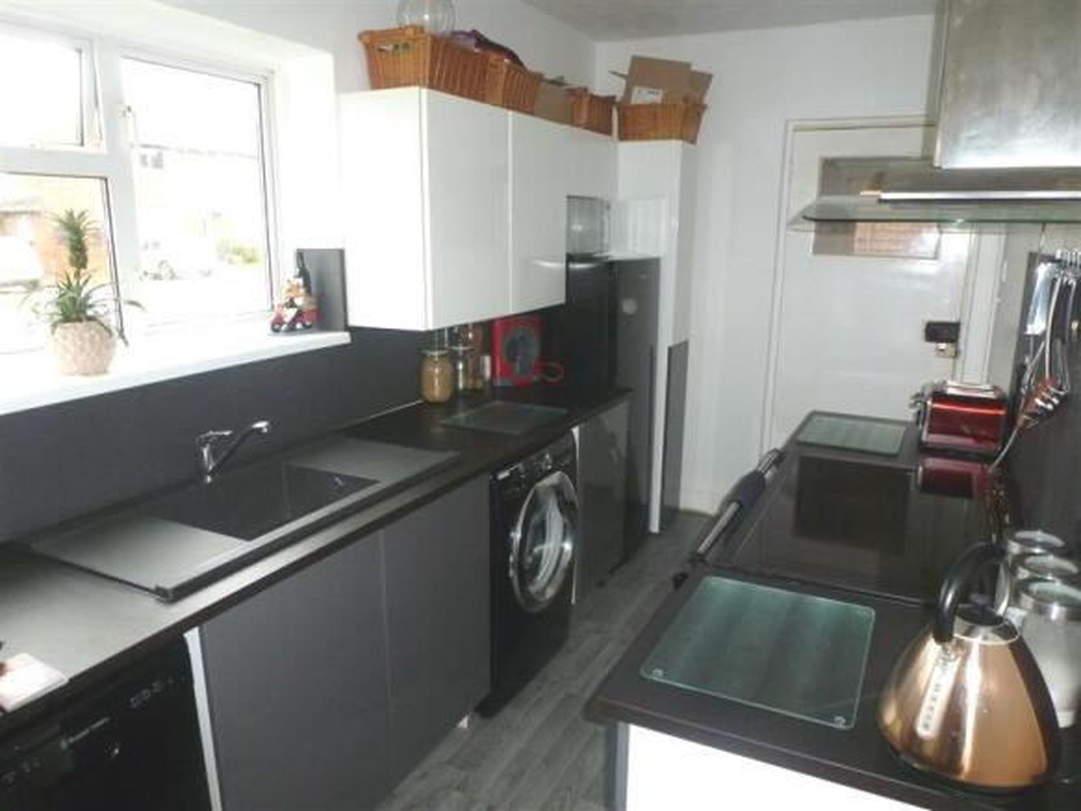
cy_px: 406
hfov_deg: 71.6
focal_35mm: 24
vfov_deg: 56.8
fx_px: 749
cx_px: 540
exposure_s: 1/60
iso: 400
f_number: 3.3
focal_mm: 4.3
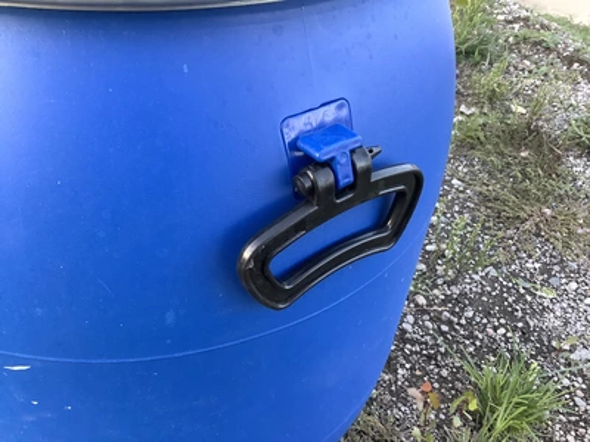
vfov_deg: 45.4
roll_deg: -10.1
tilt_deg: -38.4
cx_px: 295
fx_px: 528
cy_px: 221
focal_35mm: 31
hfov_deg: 58.4
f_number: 2.4
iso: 160
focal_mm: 3.3
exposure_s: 1/60
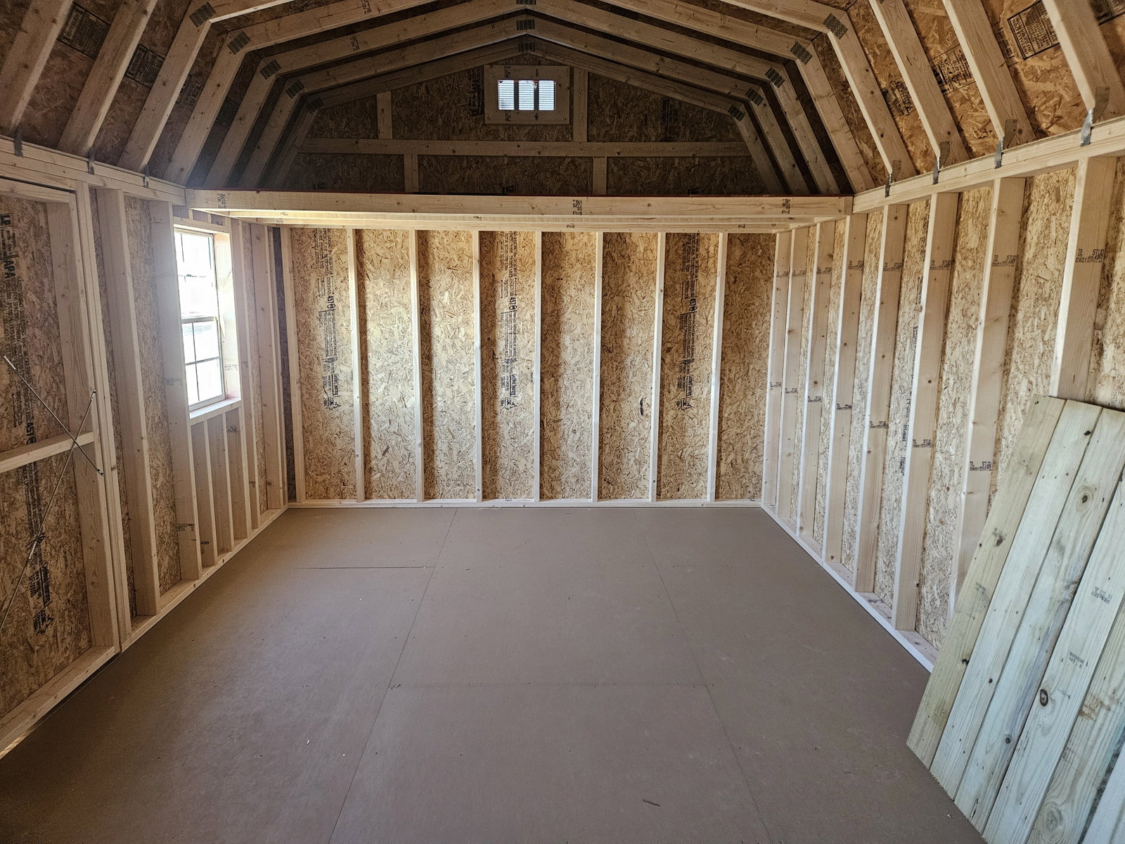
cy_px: 422
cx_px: 562
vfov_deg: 58.9
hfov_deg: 73.9
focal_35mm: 23
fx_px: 747
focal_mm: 5.4
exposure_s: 1/170
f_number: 1.8
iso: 800
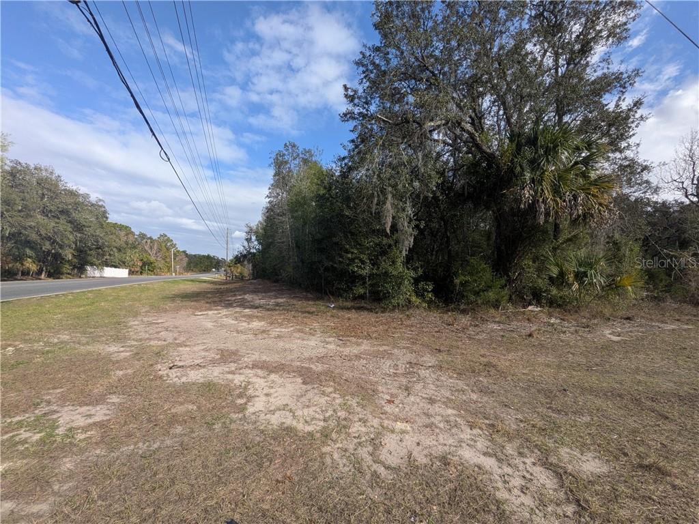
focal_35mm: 14
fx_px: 283
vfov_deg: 85.7
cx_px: 350
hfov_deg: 102.1
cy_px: 262
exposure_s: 1/1414
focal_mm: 1.85
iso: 52
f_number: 2.2
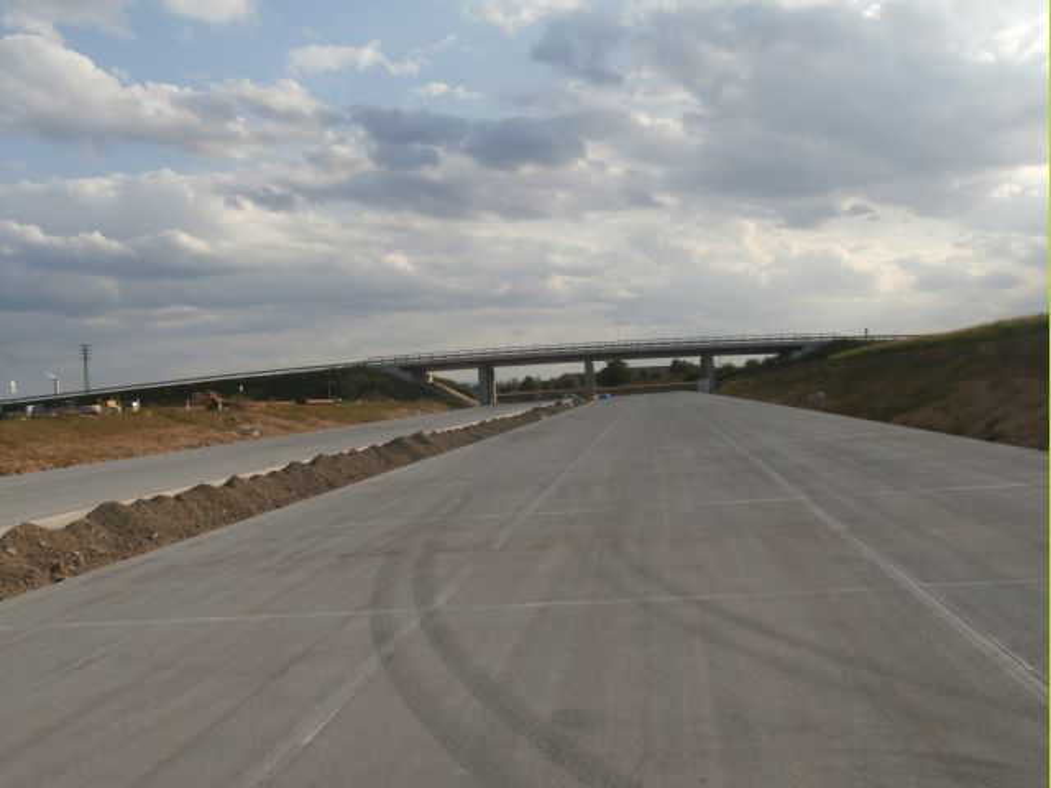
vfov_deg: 46.8
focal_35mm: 30
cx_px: 526
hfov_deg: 60.0
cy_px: 394
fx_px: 911
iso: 100
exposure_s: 1/1000
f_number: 3.5
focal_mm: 5.36
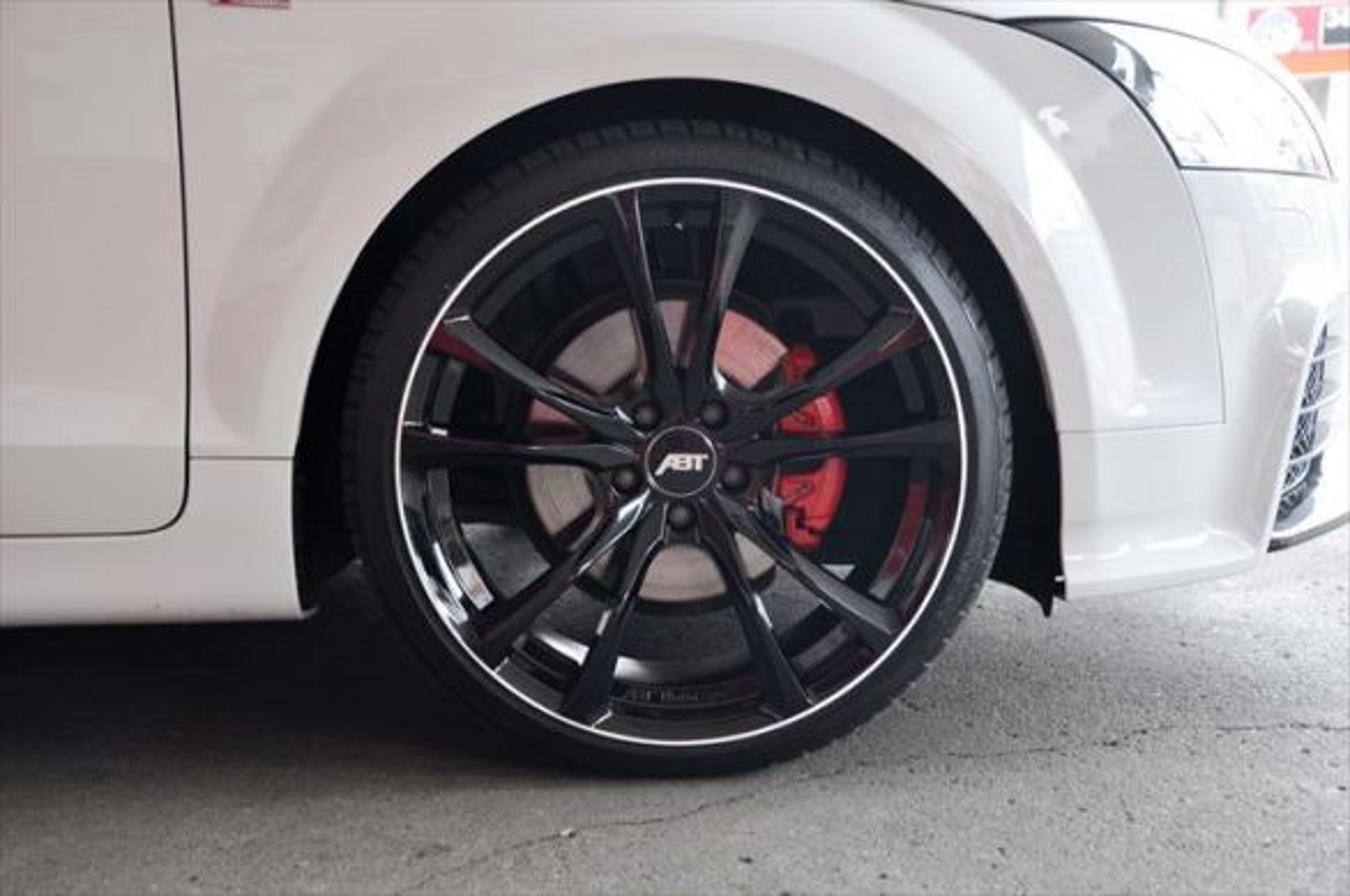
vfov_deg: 26.4
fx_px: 1910
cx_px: 675
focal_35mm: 51
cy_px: 448
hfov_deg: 38.9
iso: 400
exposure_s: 1/25
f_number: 5
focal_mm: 34
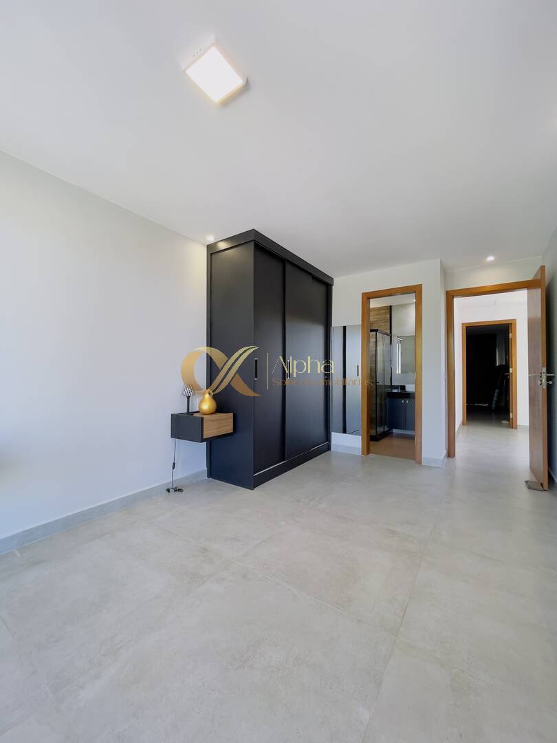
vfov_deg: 106.2
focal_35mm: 13
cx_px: 278
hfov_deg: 89.9
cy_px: 372
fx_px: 279
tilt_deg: +0.3
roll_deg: -0.5
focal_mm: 1.54
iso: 40
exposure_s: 1/40
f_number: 2.4
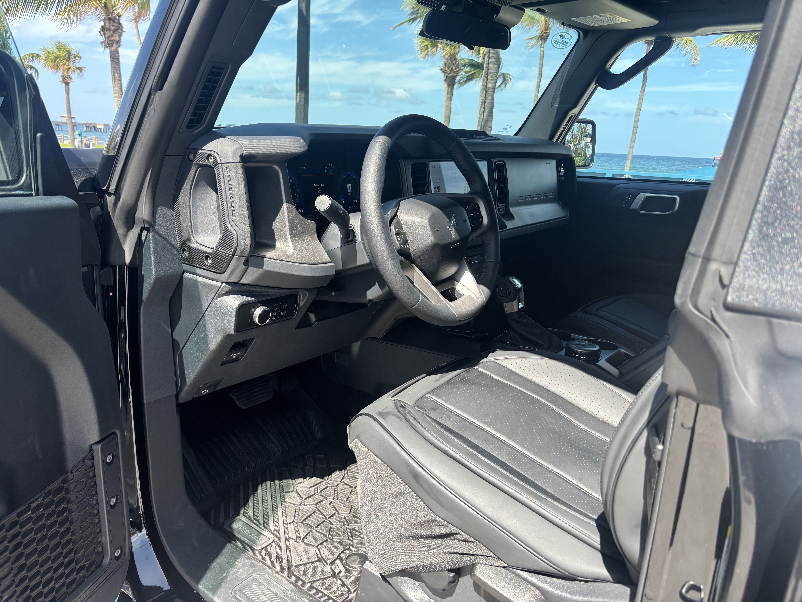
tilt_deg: -14.0
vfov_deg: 53.1
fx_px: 602
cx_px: 401
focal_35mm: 26
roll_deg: -2.9
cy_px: 301
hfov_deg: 67.3
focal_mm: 5.96
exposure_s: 1/559
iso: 50
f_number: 1.6
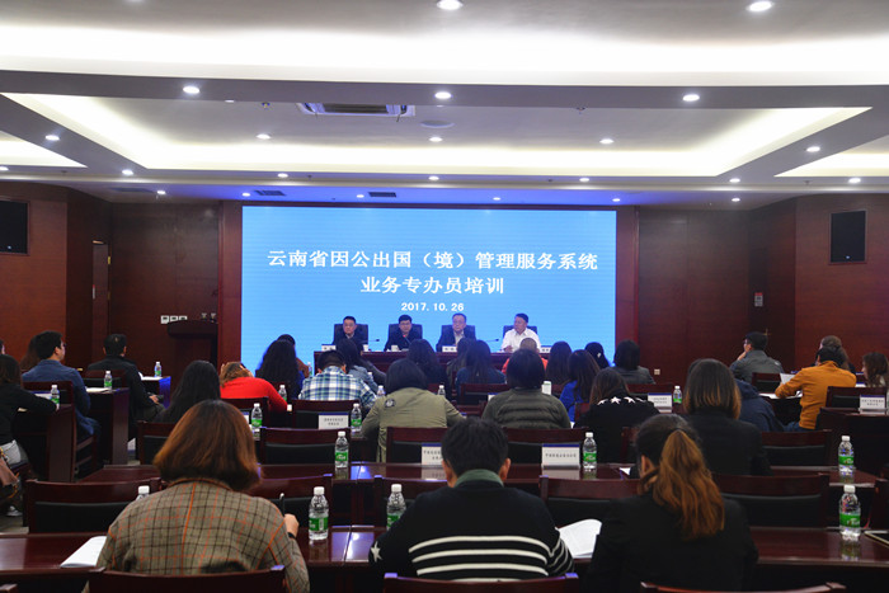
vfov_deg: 37.9
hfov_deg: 54.4
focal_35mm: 35
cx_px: 444
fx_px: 864
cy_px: 296
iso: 1600
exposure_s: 1/160
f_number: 5.6
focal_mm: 35
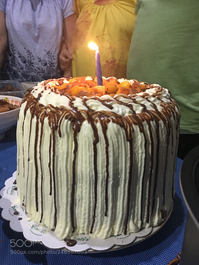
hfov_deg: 48.2
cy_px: 132
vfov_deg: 61.7
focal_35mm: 29
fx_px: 222
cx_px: 100
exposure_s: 1/4
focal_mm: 4.15
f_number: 2.2
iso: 50
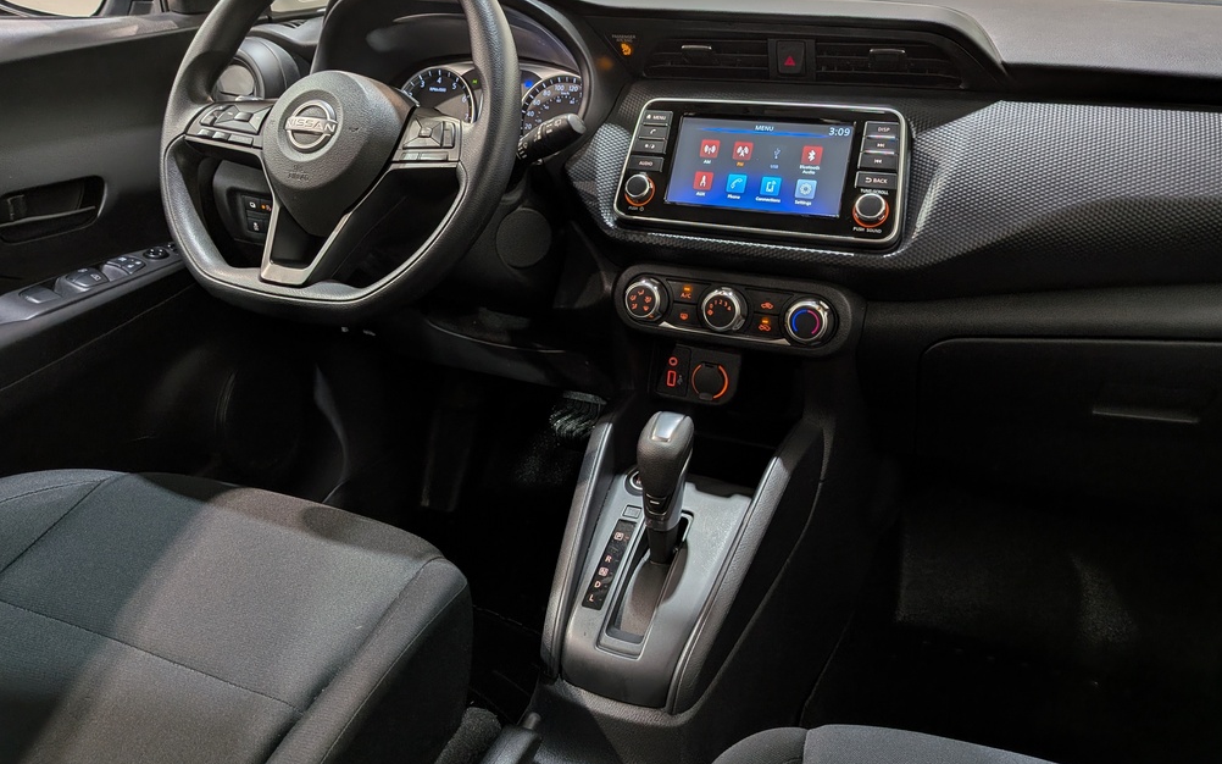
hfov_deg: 70.4
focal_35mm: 26
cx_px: 605
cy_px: 311
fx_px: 866
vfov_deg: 47.3
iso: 28
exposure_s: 1/154
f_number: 1.7
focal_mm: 4.53
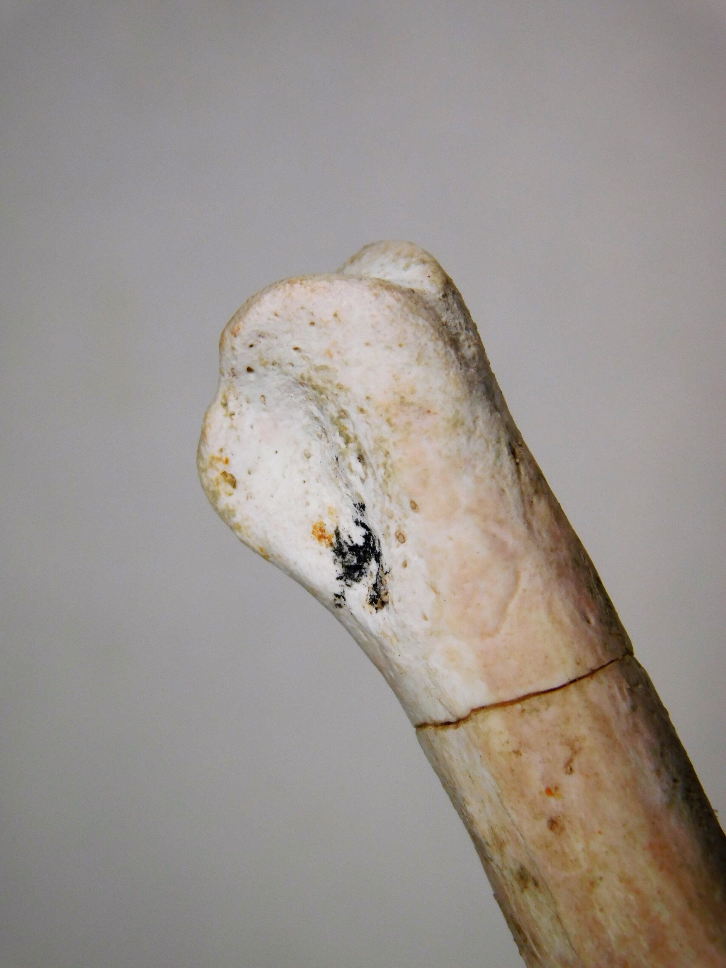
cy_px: 484
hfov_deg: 6.4
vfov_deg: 8.5
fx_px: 6488
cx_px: 363
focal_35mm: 232
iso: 125
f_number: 5.6
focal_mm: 41.3
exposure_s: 1/400
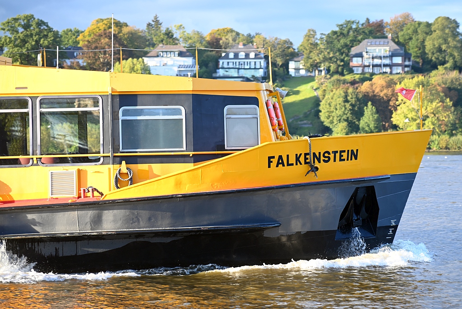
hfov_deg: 17.0
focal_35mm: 120
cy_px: 154
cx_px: 231
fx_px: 1542
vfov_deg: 11.4
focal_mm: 120
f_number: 4
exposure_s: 1/125
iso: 200
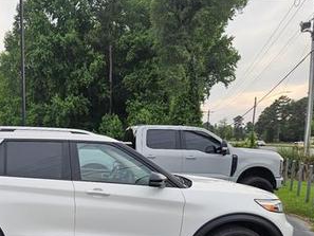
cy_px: 195
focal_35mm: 39
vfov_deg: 35.4
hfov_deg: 45.5
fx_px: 354
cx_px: 63
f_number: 1.8
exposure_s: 1/182
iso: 32
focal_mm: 5.4
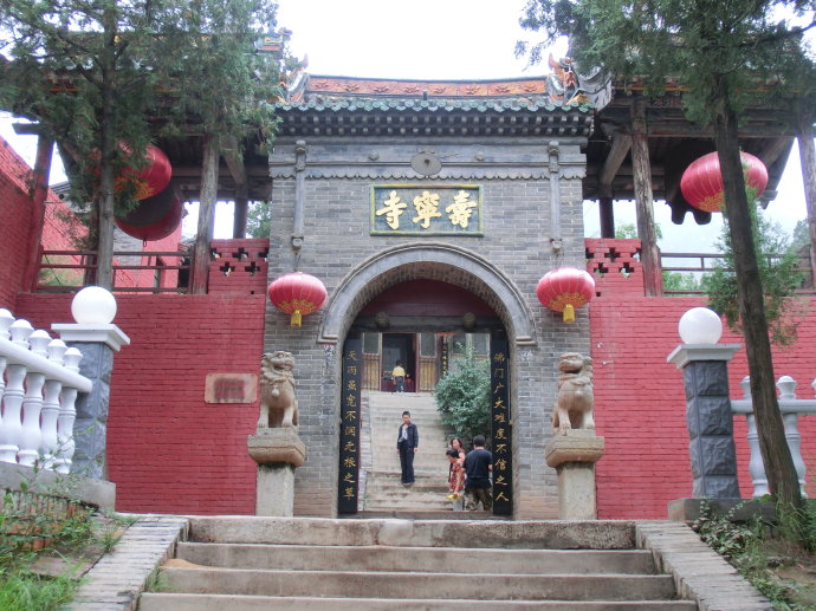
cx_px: 408
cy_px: 306
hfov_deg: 43.0
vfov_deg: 32.9
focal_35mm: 44
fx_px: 1037
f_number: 4.2
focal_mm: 7.87
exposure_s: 1/100
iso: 100
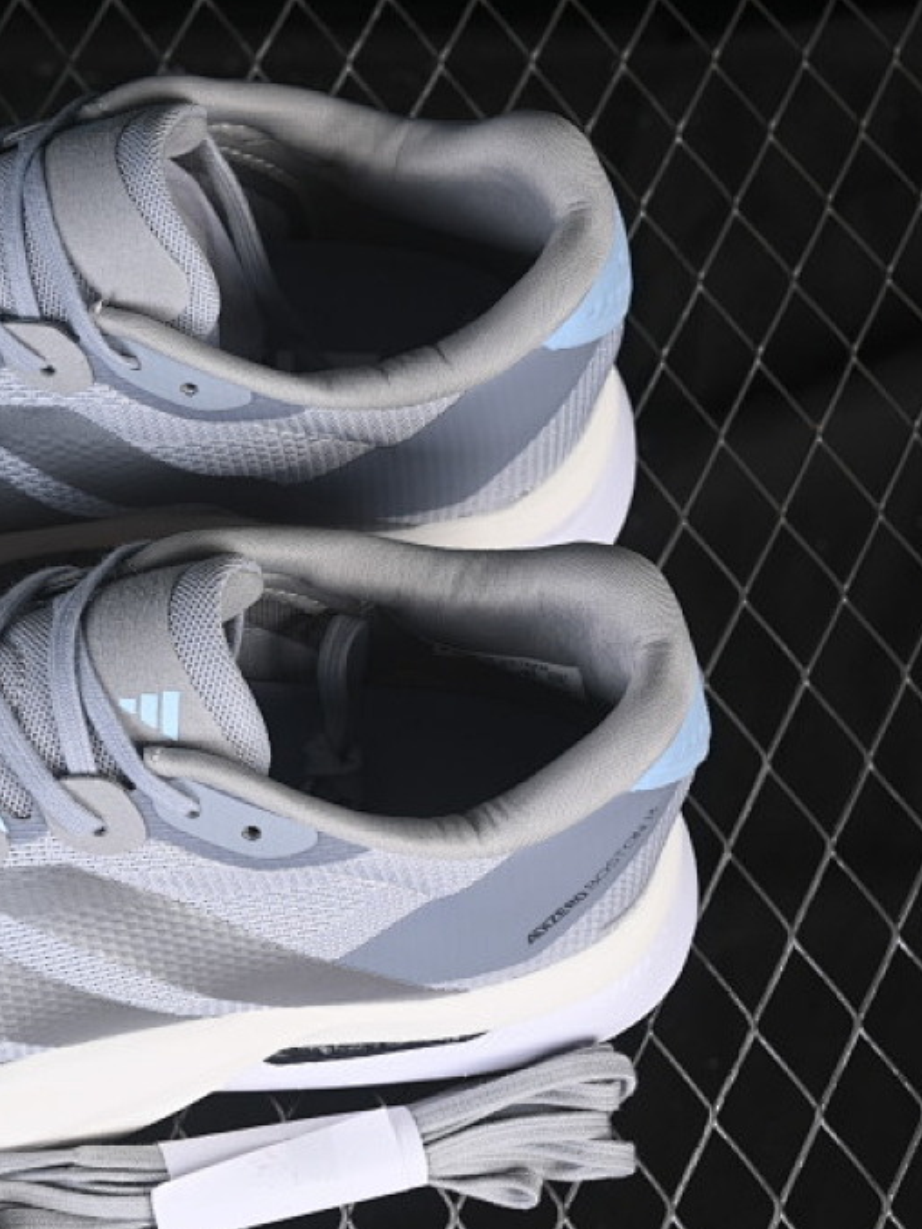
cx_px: 4
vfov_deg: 17.1
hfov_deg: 12.7
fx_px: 4083
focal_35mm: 115
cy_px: 646
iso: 160
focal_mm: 50
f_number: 7.1
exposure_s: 1/80
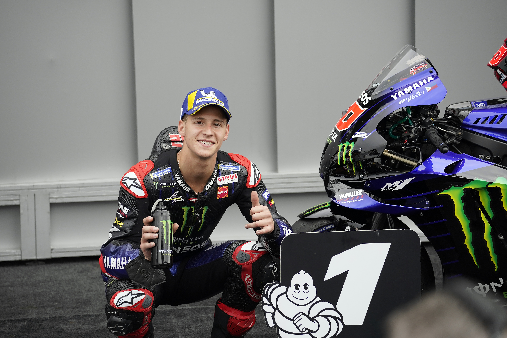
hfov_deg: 9.3
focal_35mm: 222
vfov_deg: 6.2
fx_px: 3129
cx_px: 254
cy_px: 169
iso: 800
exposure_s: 1/500
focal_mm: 222.2
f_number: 5.6
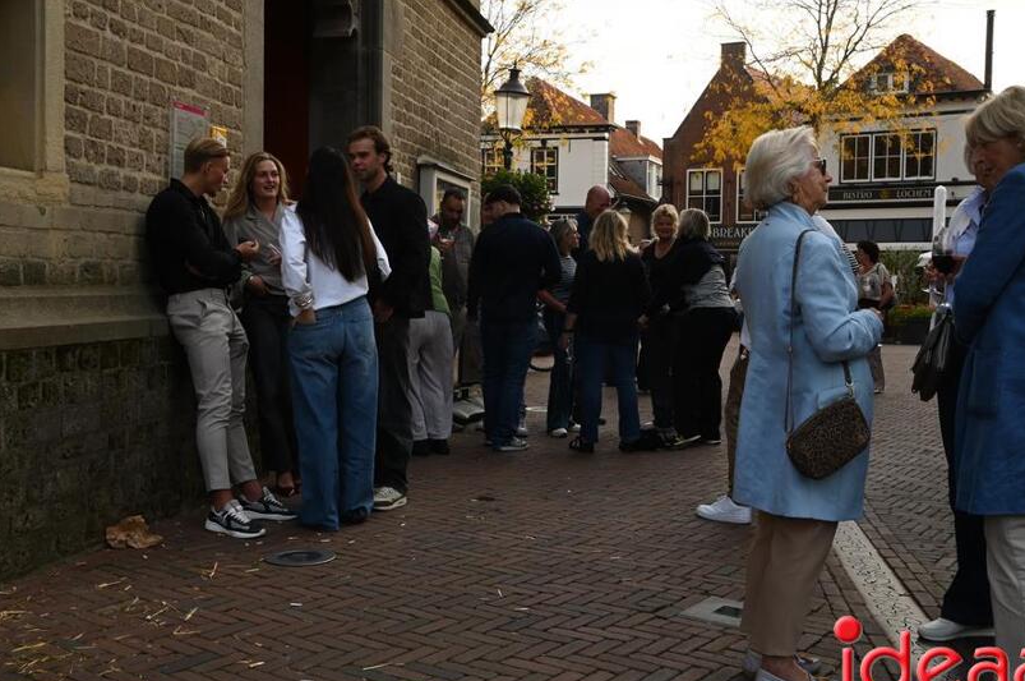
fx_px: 1194
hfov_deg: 46.5
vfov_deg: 31.8
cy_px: 338
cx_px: 507
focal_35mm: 42
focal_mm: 34
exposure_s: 1/200
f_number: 14
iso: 1250
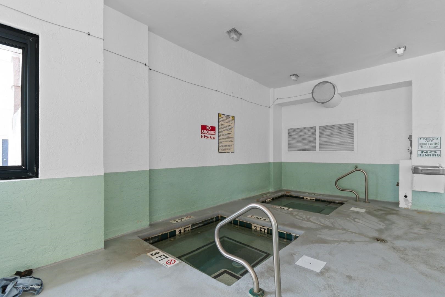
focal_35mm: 16
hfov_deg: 96.7
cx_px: 222
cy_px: 148
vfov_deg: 73.7
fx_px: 198
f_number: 4.8
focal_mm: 11
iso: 100
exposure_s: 1/8
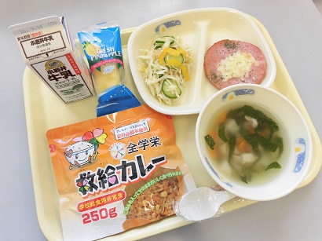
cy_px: 120
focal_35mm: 24
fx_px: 223
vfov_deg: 56.8
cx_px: 161
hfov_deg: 71.6
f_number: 3.1
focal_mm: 4.3
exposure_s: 1/80
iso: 125
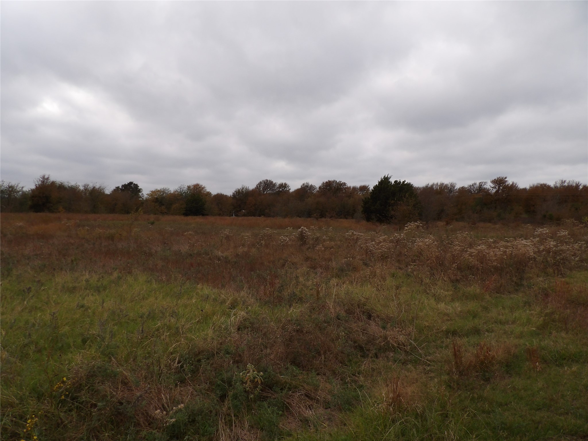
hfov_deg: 71.6
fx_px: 408
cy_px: 220
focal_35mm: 24
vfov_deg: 56.8
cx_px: 294
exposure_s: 1/832
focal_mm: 4.3
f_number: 3.2
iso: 100
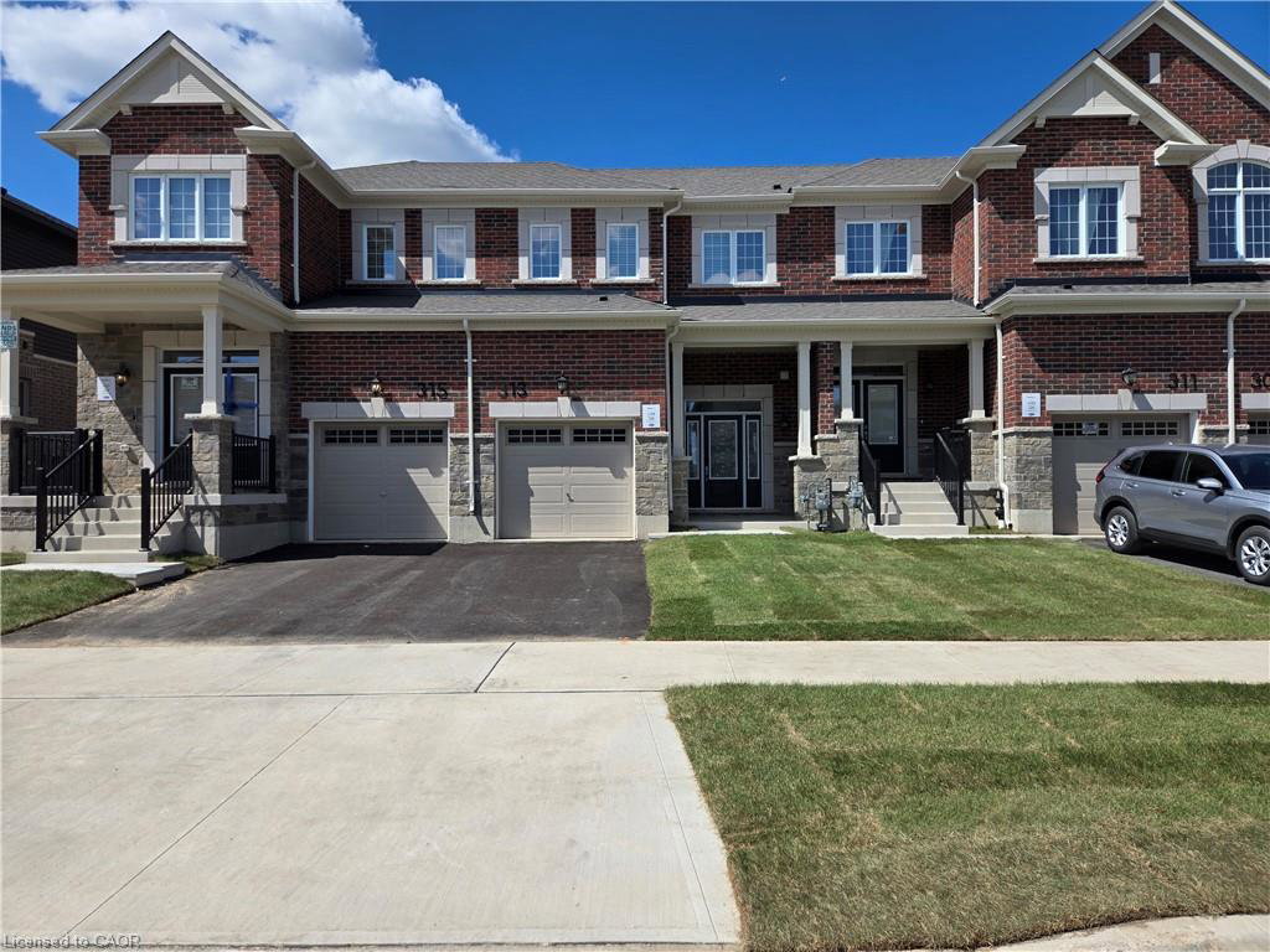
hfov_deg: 73.9
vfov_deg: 58.9
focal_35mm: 23
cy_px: 476
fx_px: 844
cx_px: 635
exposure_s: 1/2503
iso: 25
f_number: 1.8
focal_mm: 5.4
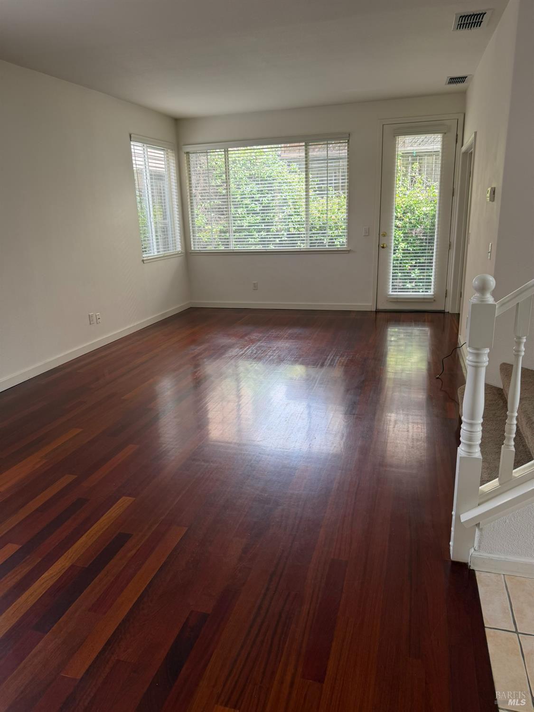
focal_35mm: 24
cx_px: 267
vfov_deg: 71.6
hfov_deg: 56.8
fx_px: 494
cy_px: 356
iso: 100
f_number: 1.78
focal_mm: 6.76
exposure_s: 1/173
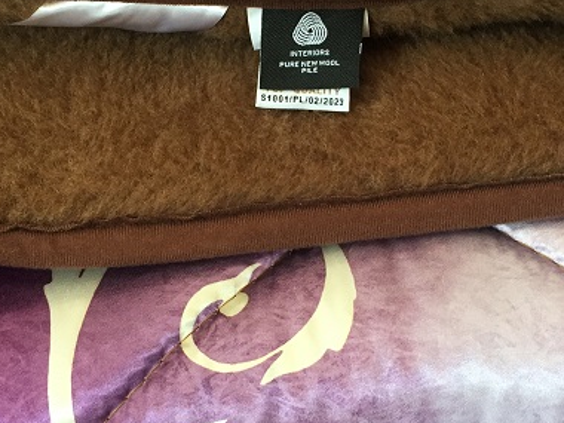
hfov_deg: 31.6
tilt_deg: -26.2
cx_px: 332
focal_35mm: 61
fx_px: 994
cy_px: 187
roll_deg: -2.2
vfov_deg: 24.0
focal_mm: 4.15
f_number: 2.2
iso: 64
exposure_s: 1/33
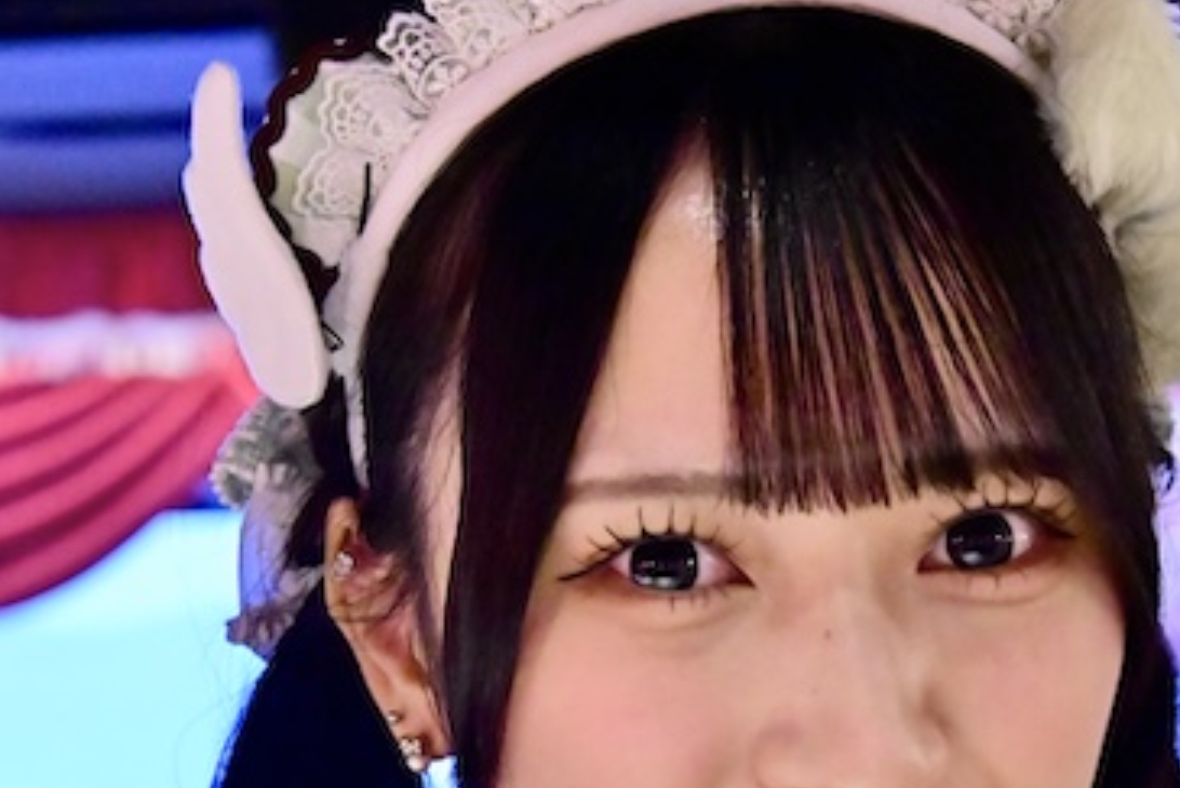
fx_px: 5410
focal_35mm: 165
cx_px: 840
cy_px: 803
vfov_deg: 8.3
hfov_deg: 12.4
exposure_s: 1/200
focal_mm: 60
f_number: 7.1
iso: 4000
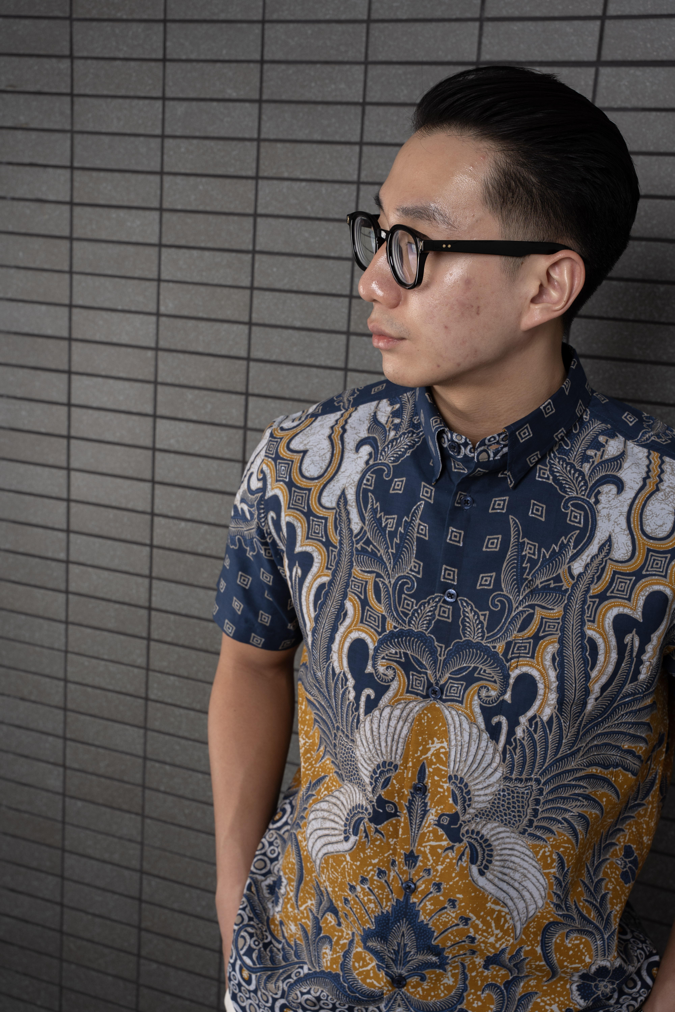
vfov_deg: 44.9
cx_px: 338
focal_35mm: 44
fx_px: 1226
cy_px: 506
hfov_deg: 30.8
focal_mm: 43.6
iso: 160
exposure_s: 1/125
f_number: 8
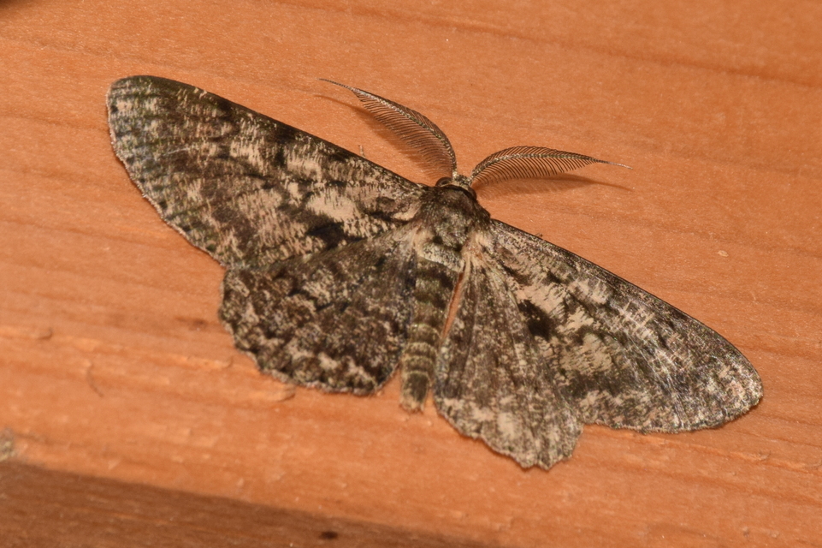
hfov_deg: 9.8
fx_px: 4793
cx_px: 411
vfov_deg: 6.5
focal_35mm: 210
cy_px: 274
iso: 400
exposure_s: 1/200
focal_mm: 140
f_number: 14
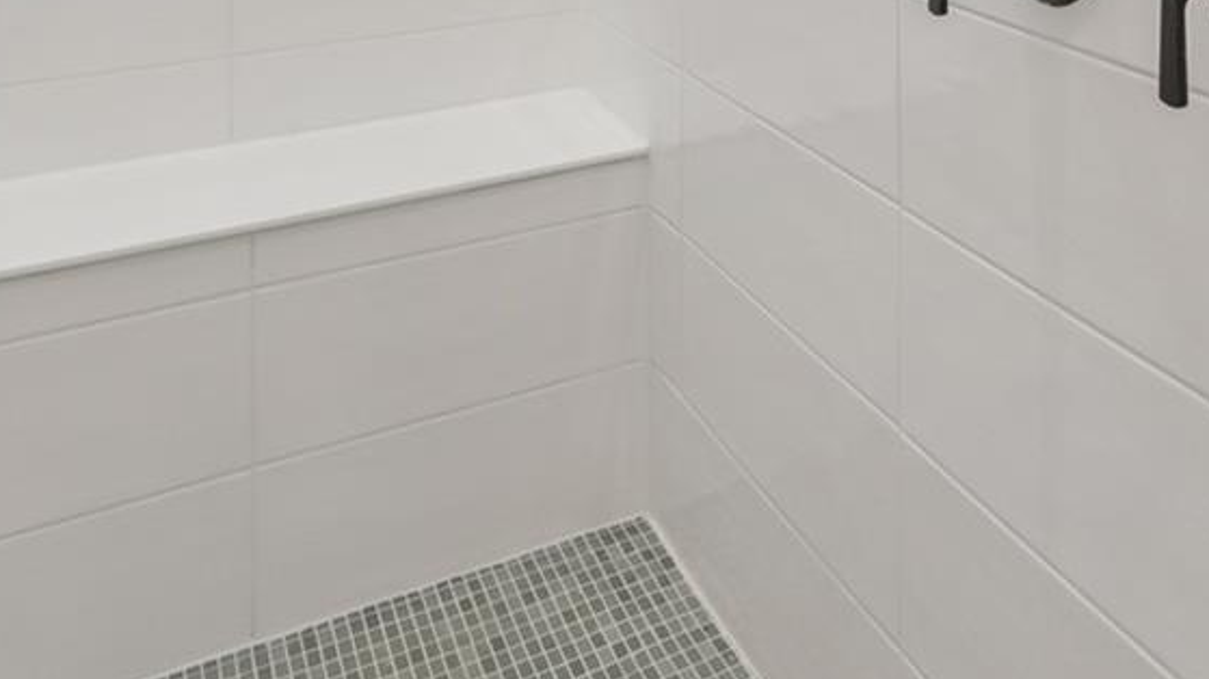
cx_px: 1116
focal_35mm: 42
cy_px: -292
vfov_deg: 23.6
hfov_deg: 43.6
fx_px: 1346
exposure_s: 1/80
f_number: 11
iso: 800
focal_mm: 14
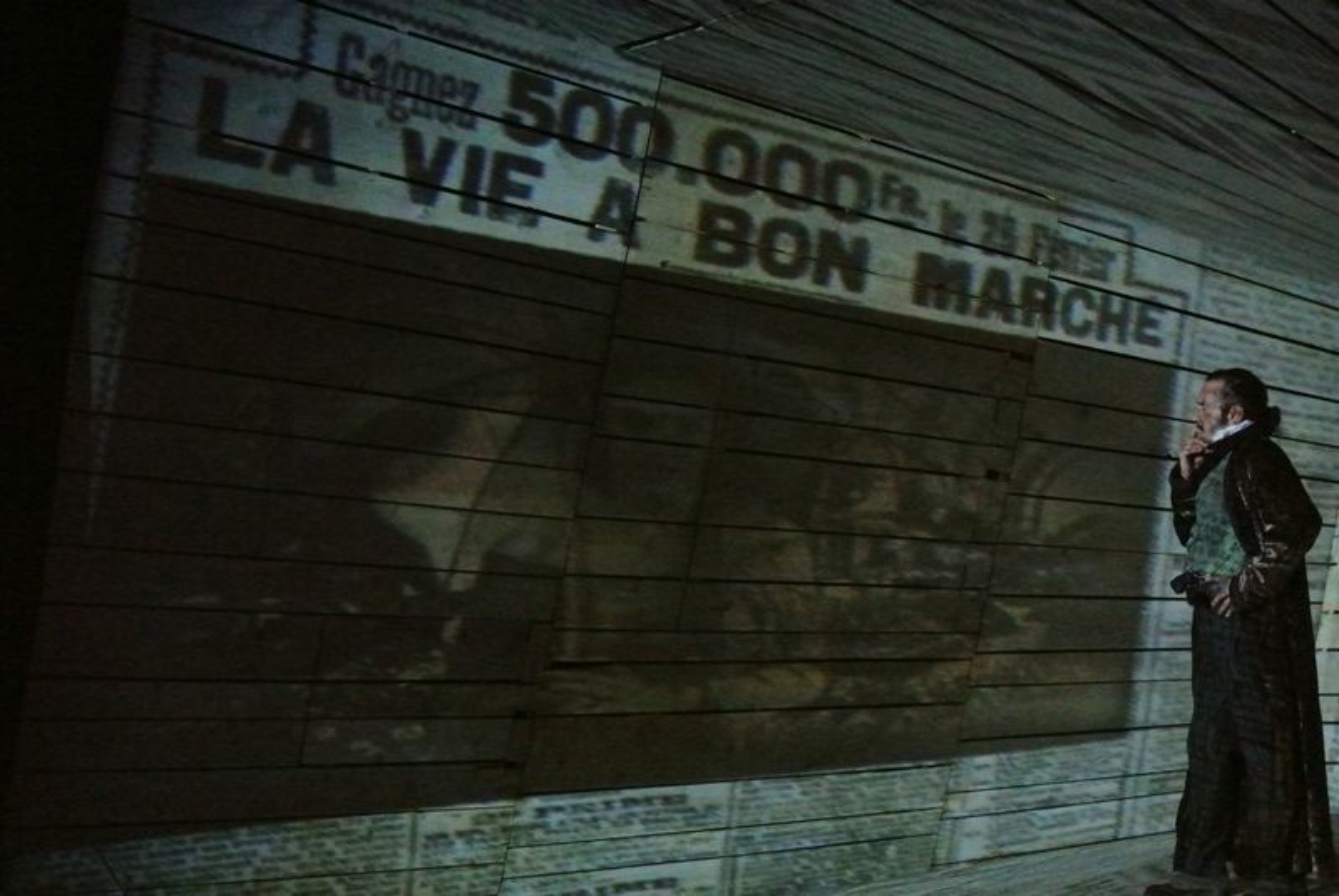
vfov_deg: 16.9
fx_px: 3015
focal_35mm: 81
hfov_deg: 25.0
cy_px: 448
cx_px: 670
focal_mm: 30
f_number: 3.8
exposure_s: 1/200
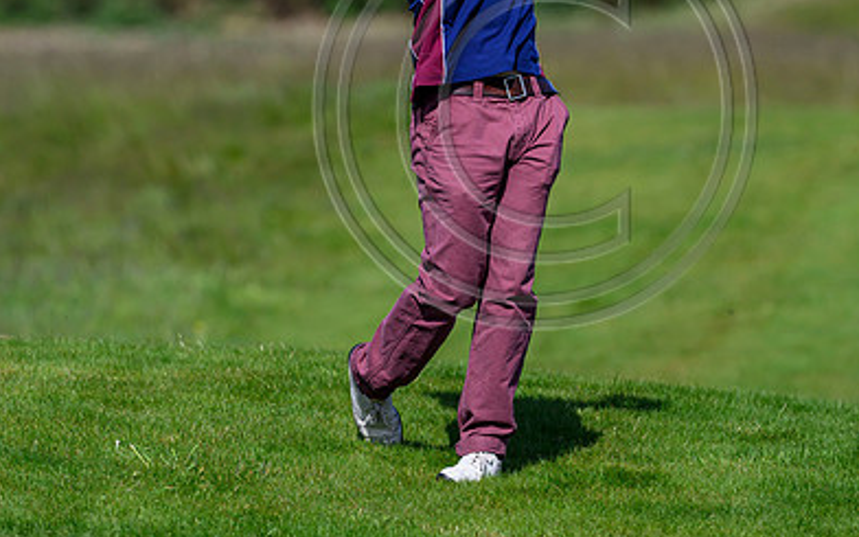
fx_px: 17652
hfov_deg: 2.8
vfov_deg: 1.7
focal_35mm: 754
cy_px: 70
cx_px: 367
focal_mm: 400
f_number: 4.5
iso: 500
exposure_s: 1/5000
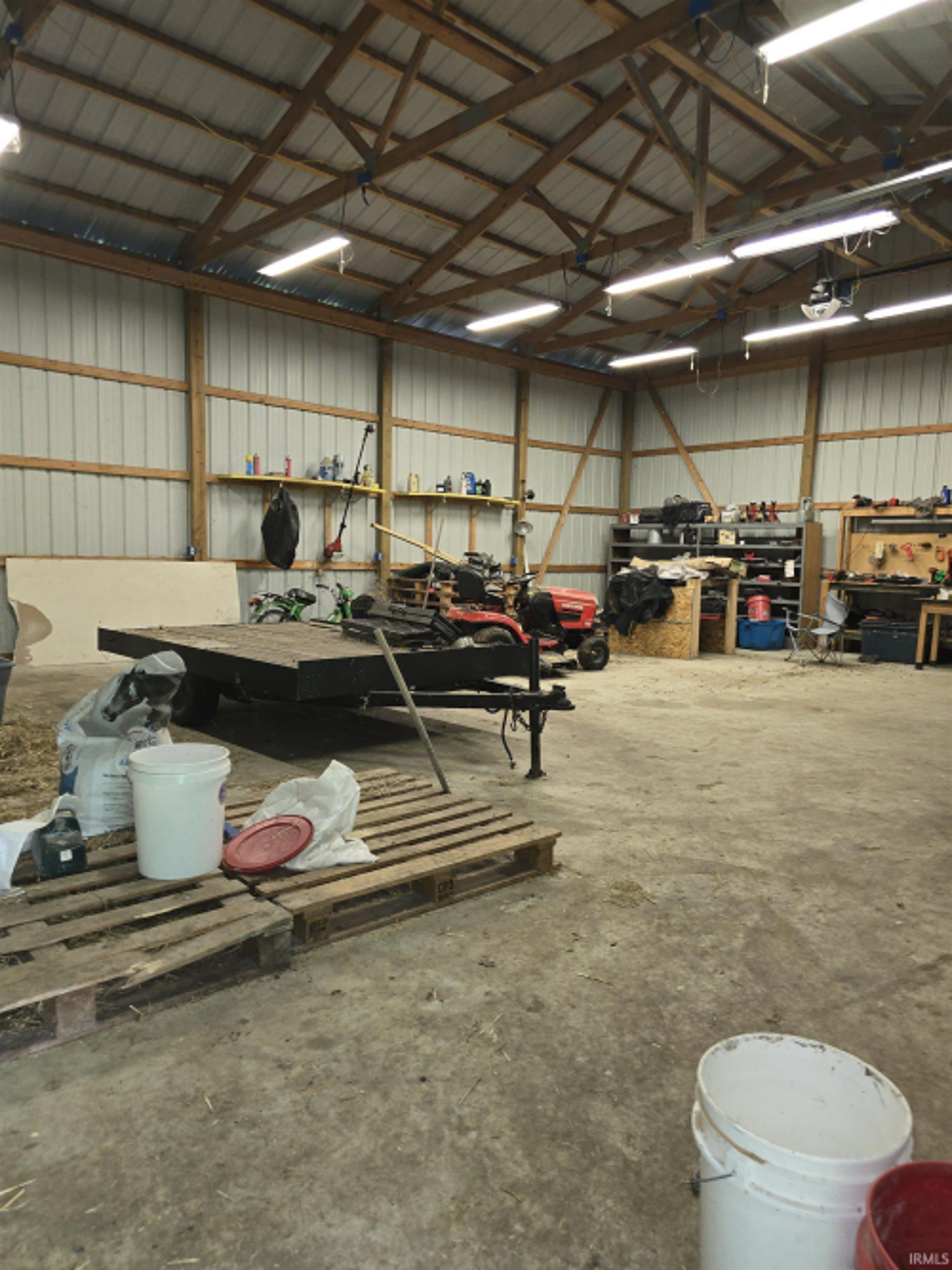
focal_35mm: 23
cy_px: 635
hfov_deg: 58.9
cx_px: 476
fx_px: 844
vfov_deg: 73.9
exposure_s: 1/20
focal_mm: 6.3
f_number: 1.7
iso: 125
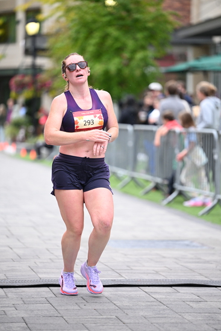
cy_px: 166
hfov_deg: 8.9
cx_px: 110
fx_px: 1426
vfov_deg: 13.2
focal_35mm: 155
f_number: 2.8
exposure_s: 1/1600
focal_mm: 155
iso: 1250
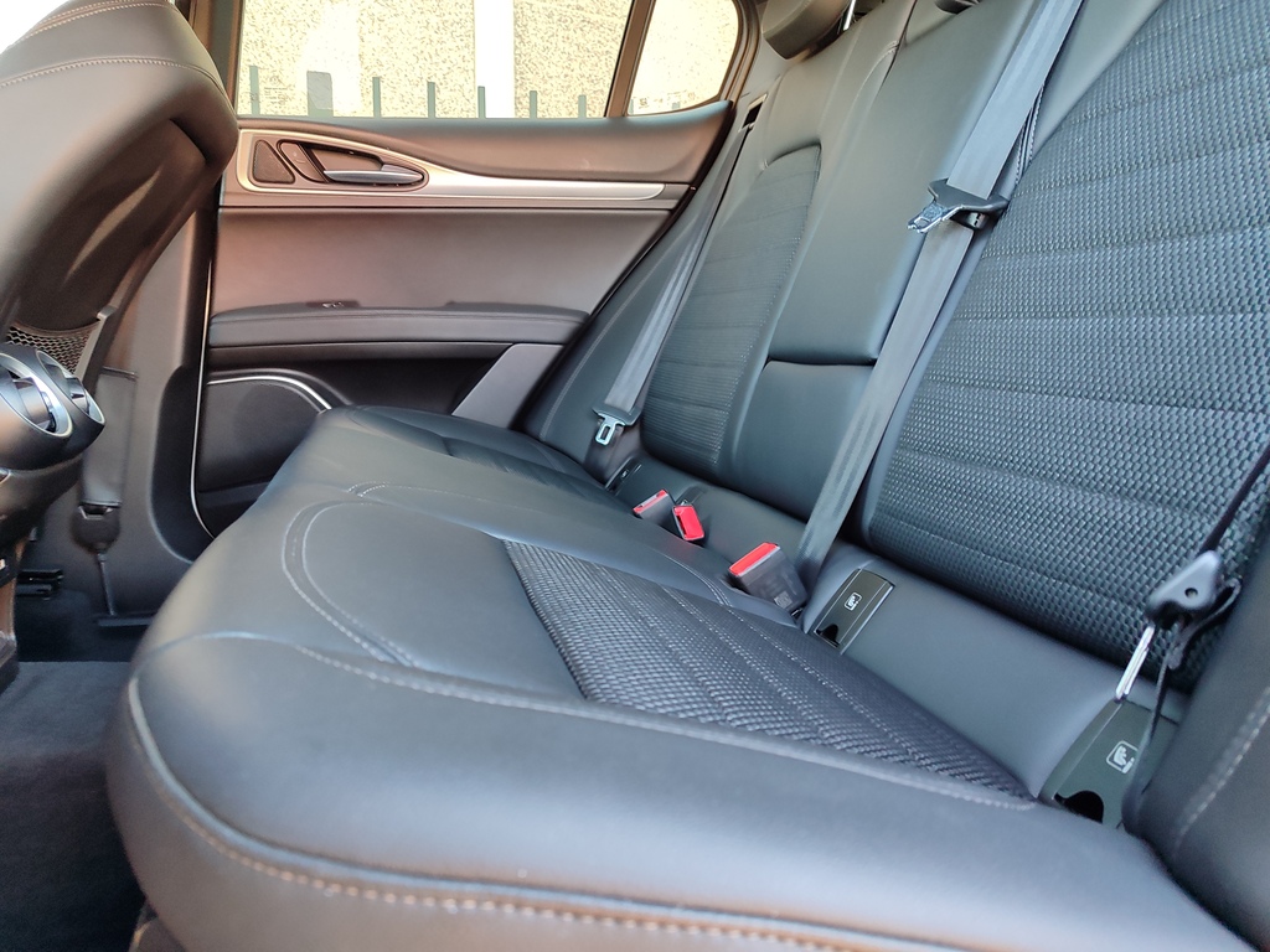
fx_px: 917
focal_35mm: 25
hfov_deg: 69.4
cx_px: 635
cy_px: 476
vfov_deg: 54.9
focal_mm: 5.95
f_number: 1.89
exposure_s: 1/25
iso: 243
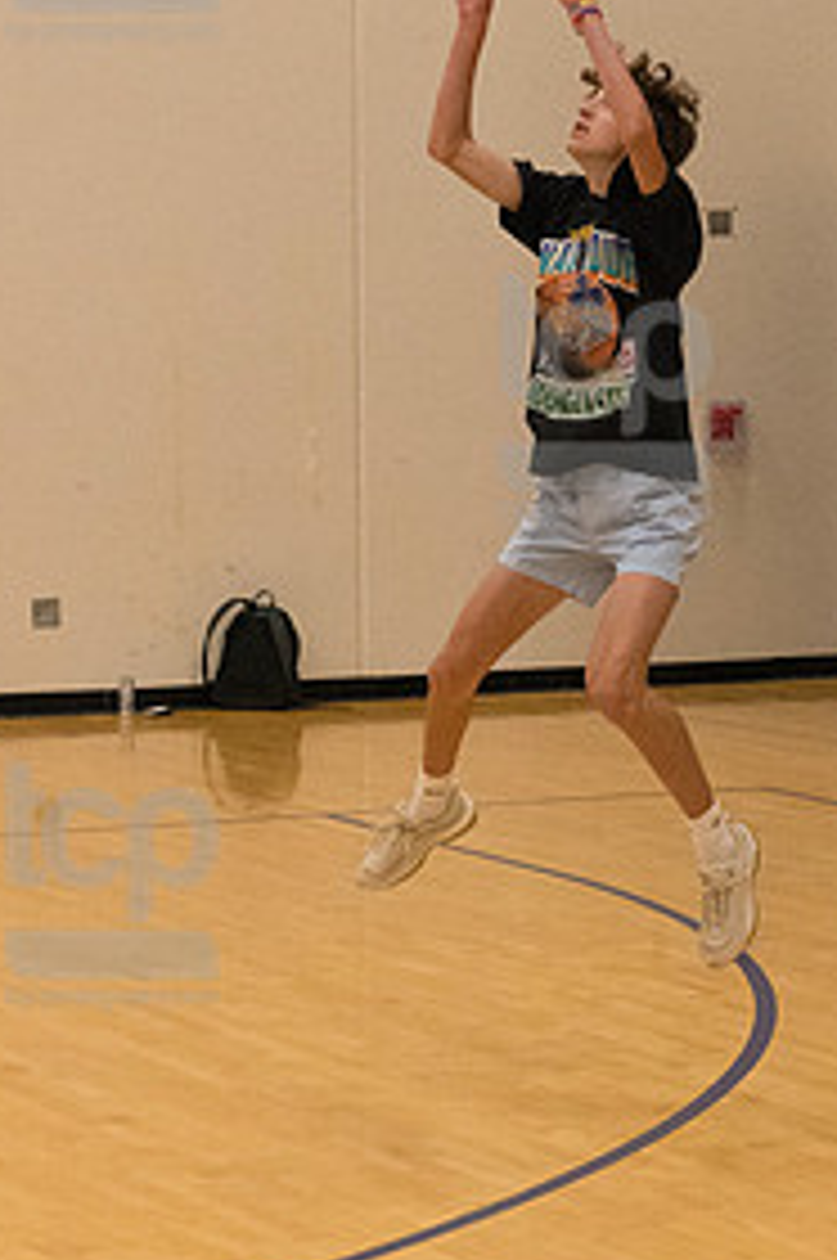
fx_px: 4615
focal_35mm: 132
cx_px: 605
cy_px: 396
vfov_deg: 15.5
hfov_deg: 10.3
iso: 10000
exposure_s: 1/400
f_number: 5.6
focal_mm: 55
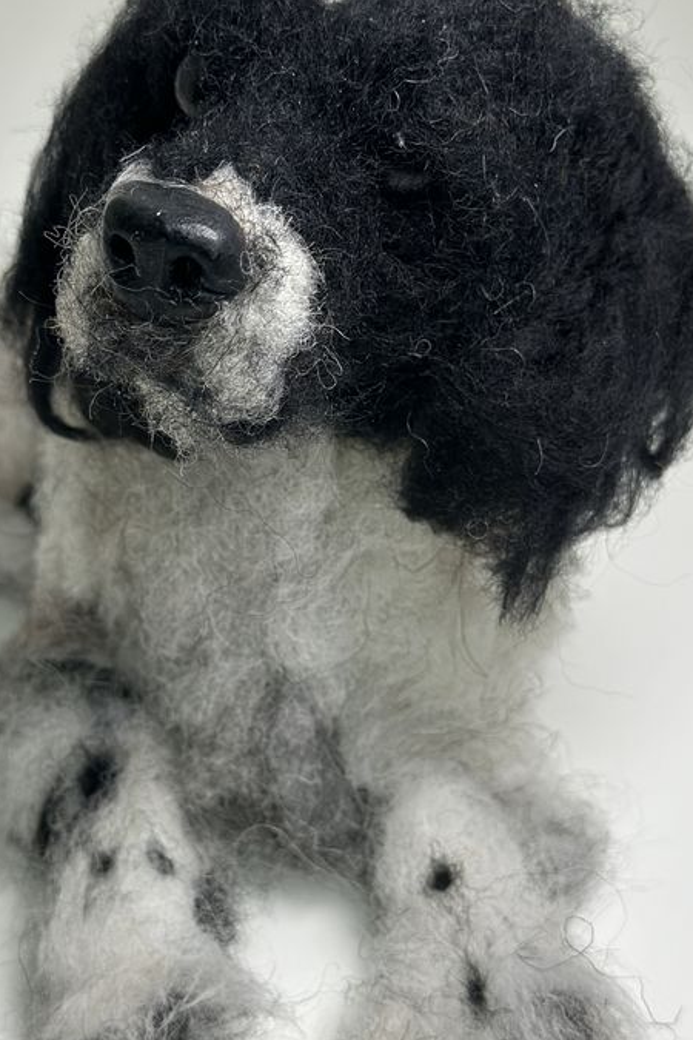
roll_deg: -4.9
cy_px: 536
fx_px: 2050
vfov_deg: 28.5
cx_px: 300
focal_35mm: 71
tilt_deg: -34.7
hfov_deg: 19.2
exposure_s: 1/843
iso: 80
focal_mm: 6.86
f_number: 1.78
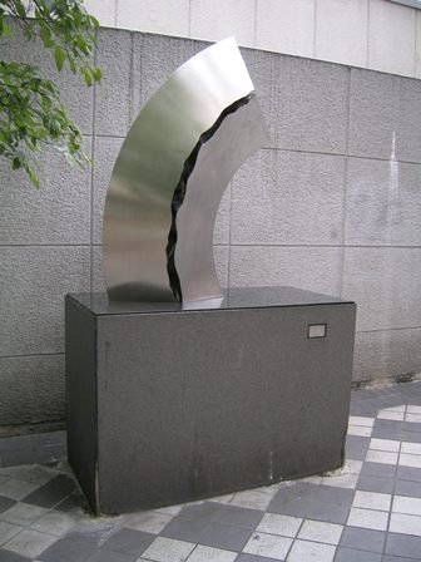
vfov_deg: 52.6
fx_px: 568
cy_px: 281
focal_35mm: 35
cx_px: 210
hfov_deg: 40.7
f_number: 2.8
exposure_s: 1/40.5
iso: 50
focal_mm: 5.4
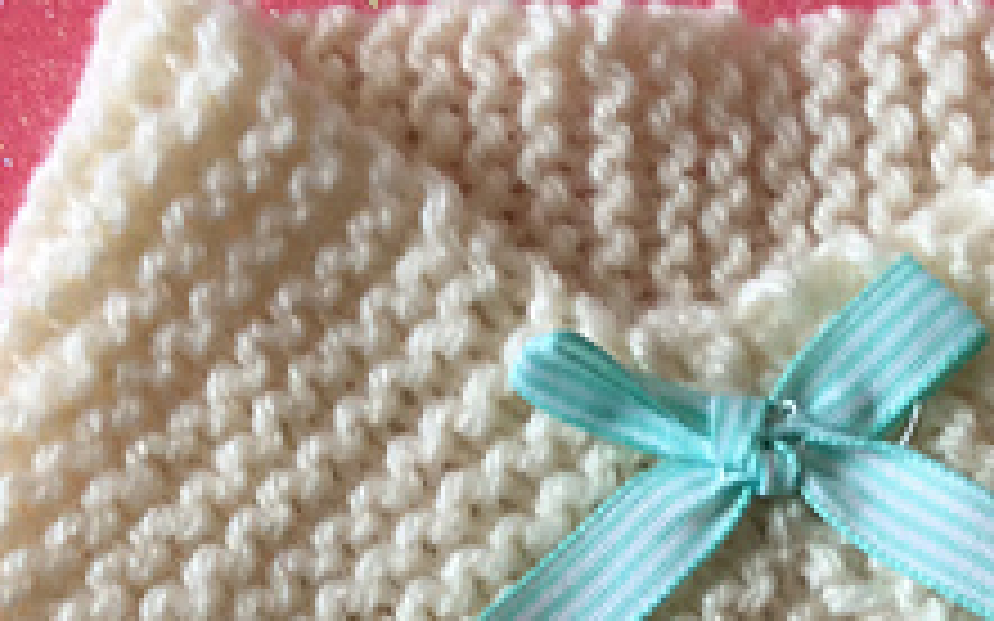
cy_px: 945
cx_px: 765
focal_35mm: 98
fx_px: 2654
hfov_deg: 21.0
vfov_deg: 12.6
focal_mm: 3.3
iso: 50
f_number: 2.4
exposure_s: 1/25
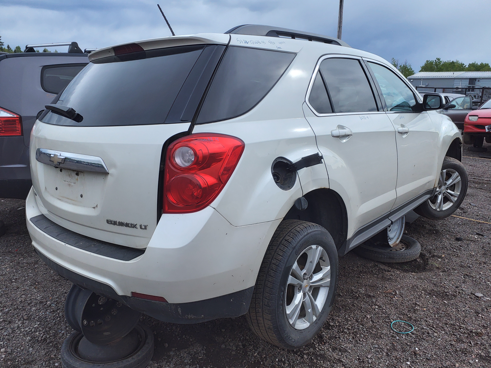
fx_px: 369
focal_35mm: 26
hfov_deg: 67.3
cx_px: 246
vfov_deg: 53.1
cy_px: 184
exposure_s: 1/532
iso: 40
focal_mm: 3.58
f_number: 1.9
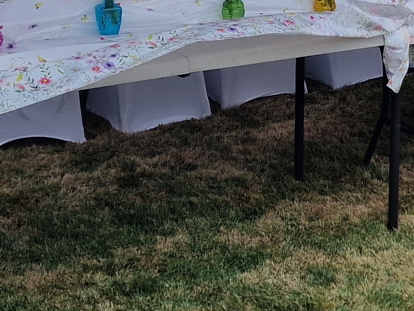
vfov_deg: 12.8
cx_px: 329
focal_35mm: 113
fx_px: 1352
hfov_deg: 17.3
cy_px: -54
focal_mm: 6.4
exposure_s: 1/1068
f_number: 1.8
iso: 50
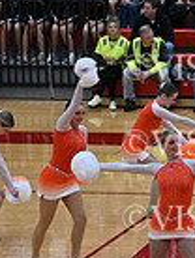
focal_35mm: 282
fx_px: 2112
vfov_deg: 7.0
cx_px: 394
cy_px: 180
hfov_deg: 5.2
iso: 4000
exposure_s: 1/400
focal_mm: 70
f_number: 4
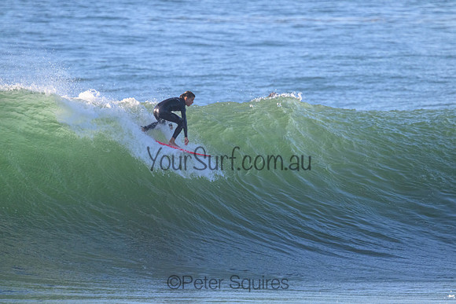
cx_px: 228
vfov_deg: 1.7
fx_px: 10135
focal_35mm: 800
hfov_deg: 2.6
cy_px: 152
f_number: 11
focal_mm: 800
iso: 4000
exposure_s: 1/2000
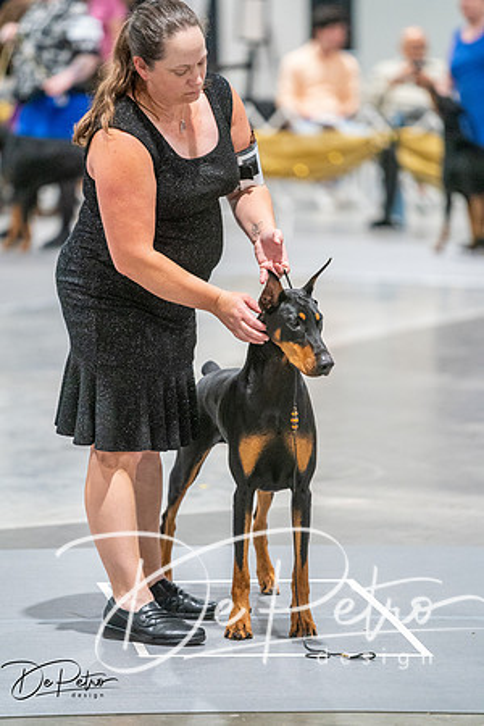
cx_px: 242
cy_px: 363
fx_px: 4033
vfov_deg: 10.3
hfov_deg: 6.9
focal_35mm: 200
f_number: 2.8
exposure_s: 1/250
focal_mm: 200
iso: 6400
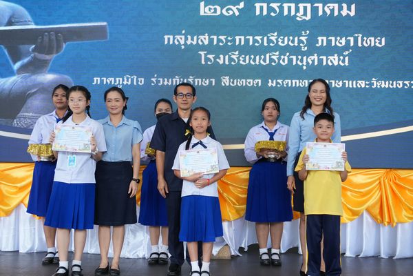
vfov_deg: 30.8
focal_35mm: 44
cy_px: 138
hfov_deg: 45.0
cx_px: 206
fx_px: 499
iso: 500
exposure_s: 1/40
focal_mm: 29
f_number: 5.6
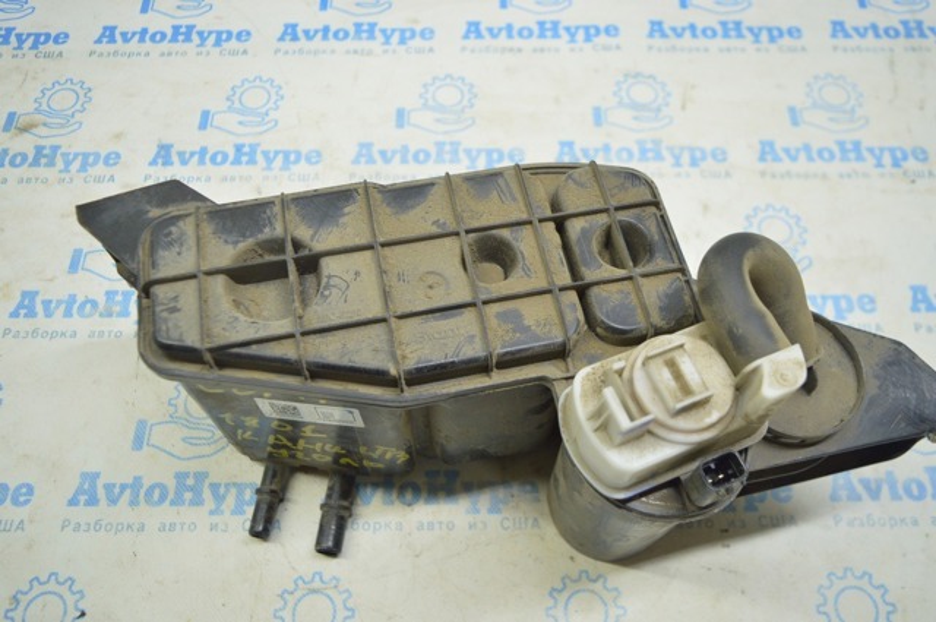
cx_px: 468
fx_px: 779
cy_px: 311
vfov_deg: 43.5
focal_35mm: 30
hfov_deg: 62.0
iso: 400
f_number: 3.5
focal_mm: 20
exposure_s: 1/40
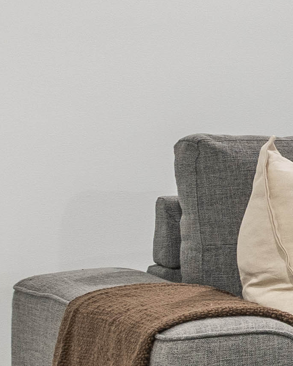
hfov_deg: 7.0
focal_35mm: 125
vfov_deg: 15.3
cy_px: 74
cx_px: 1339
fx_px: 1354
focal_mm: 14
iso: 160
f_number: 6.3
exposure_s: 1/3
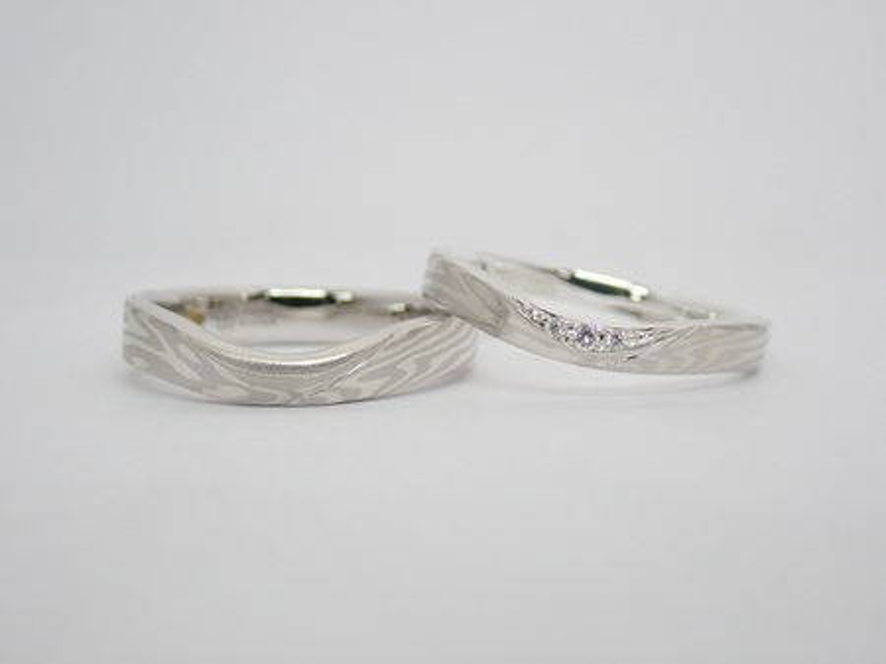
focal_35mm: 77
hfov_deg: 25.3
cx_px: 443
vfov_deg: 19.1
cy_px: 332
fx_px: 1970
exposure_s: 1/100
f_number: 4.1
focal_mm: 13.65
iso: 200
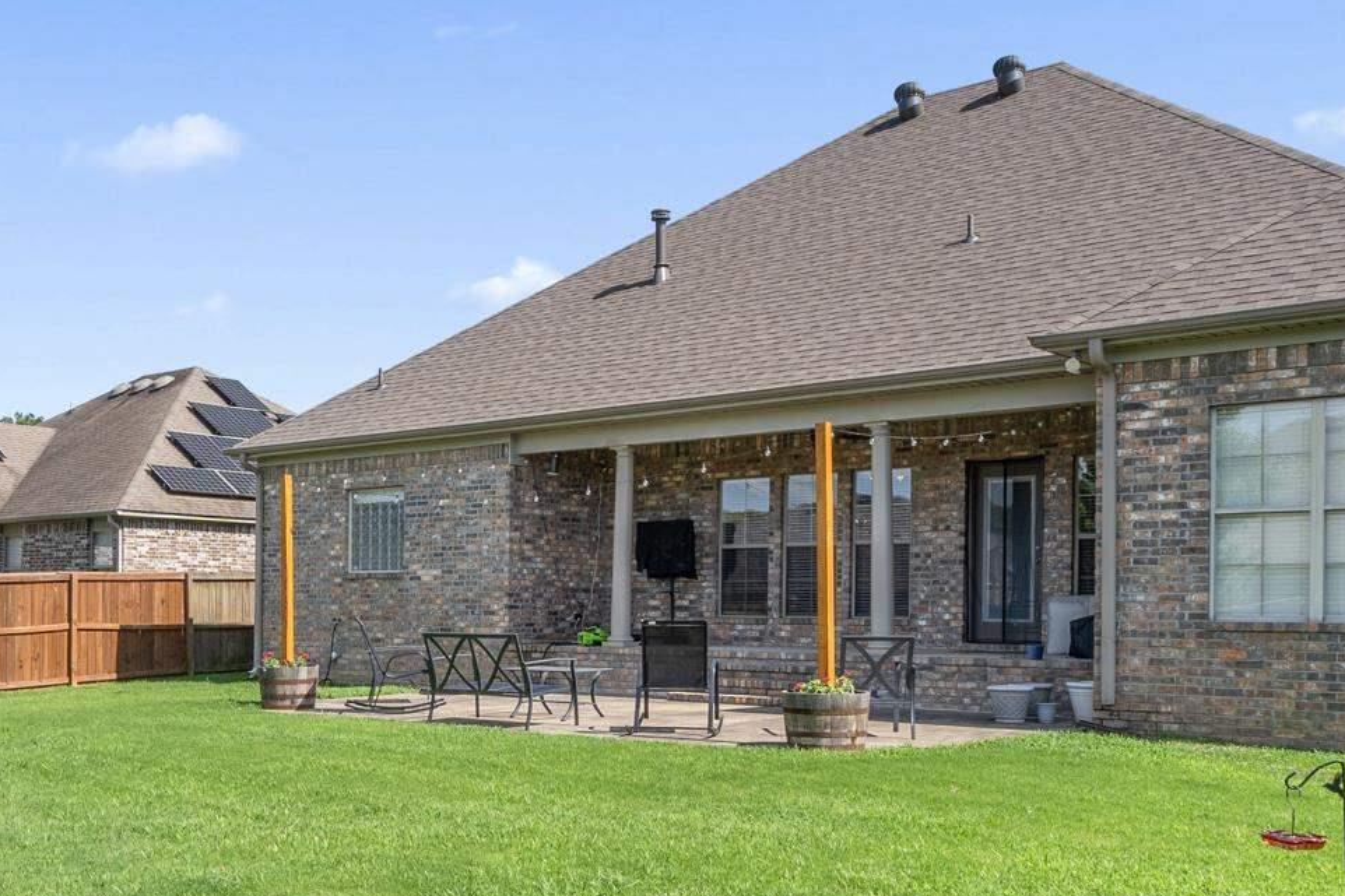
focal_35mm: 39
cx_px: 446
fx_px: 1457
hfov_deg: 48.7
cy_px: 649
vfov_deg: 33.6
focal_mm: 10
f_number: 9
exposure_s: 1/400
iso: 200
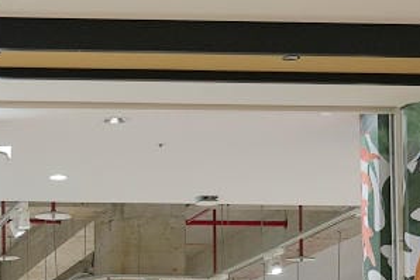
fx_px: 1692
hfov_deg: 13.3
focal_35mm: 145
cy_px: 356
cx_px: -213
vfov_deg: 9.3
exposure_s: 1/160
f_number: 4
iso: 1000
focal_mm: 36
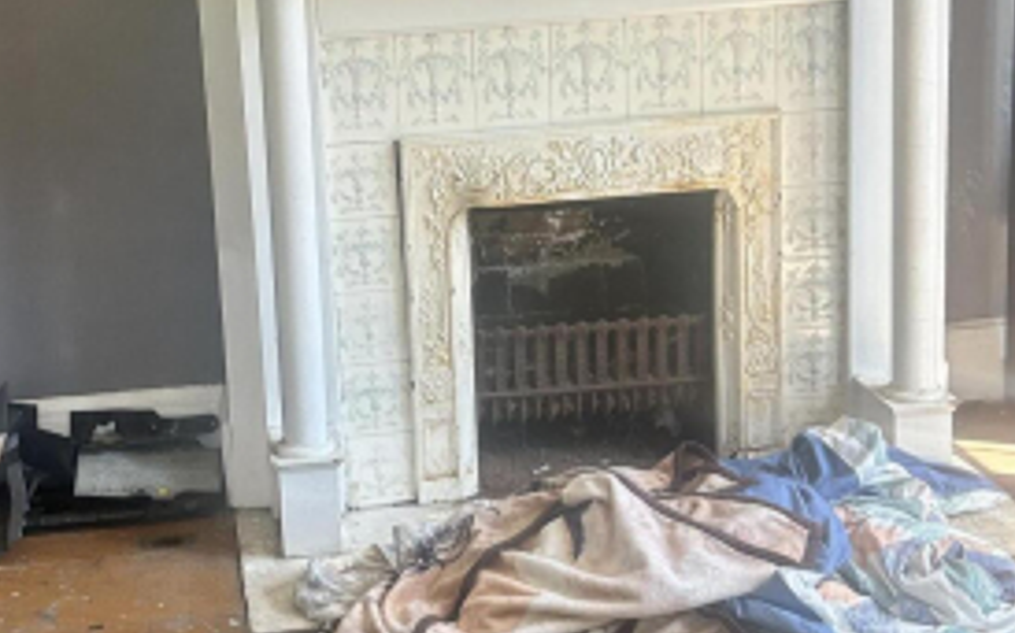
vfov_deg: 19.4
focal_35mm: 67
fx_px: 1853
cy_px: 294
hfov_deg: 30.6
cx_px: 430
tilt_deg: -12.9
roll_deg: +3.3
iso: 125
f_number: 1.5
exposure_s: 1/121
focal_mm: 5.7
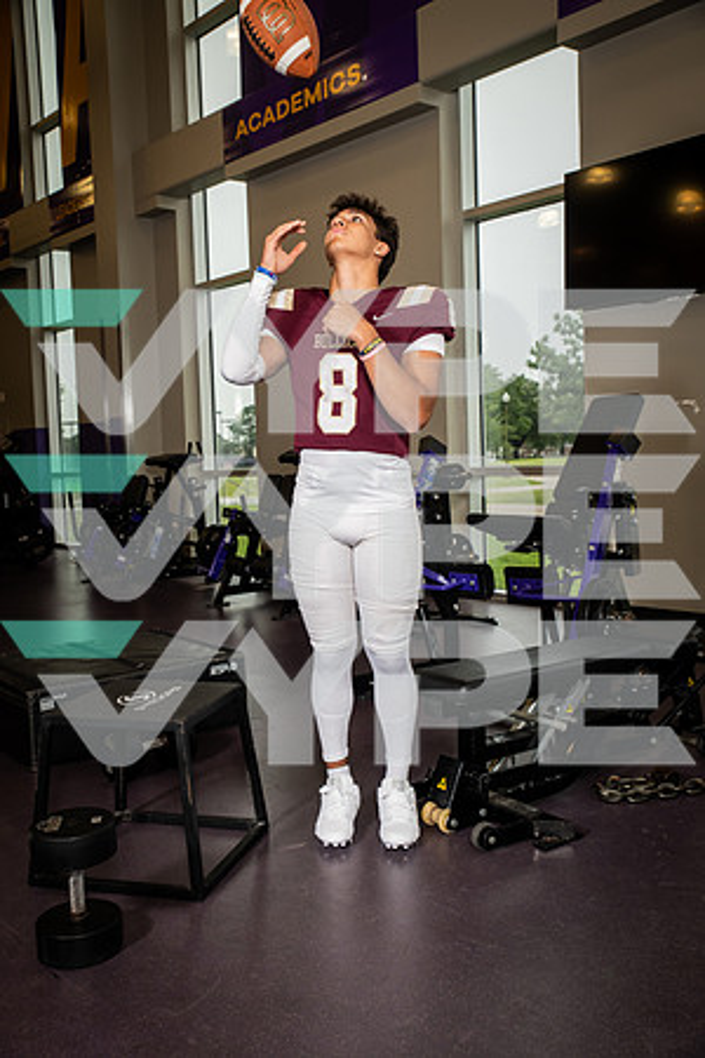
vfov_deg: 54.4
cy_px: 529
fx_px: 1028
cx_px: 352
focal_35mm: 35
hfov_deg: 37.9
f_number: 5.6
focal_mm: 35
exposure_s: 1/250
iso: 500
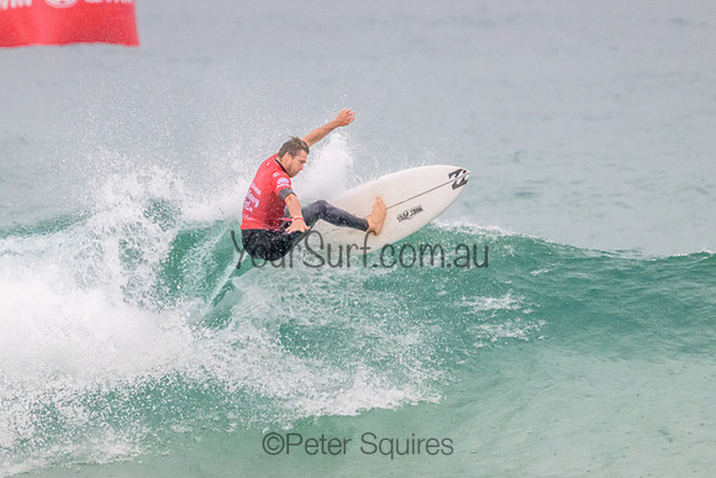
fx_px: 21263
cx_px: 337
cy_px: 201
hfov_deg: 1.9
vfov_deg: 1.3
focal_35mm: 1069
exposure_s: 1/2000
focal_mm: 800
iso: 5600
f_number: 11
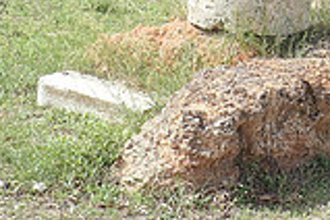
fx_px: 1302
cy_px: -101
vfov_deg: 9.4
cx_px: 330
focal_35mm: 142
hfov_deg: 14.2
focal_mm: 9.6
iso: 200
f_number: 3.4
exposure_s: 1/1000
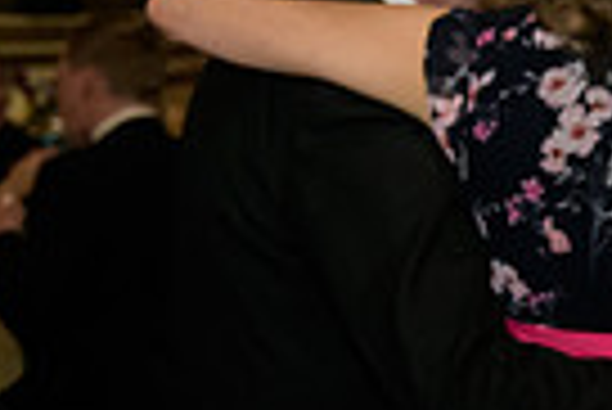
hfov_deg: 12.0
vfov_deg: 9.2
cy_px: 119
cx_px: 1292
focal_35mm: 149
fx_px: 2536
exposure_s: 1/100
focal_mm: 35
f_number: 3.2
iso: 1600
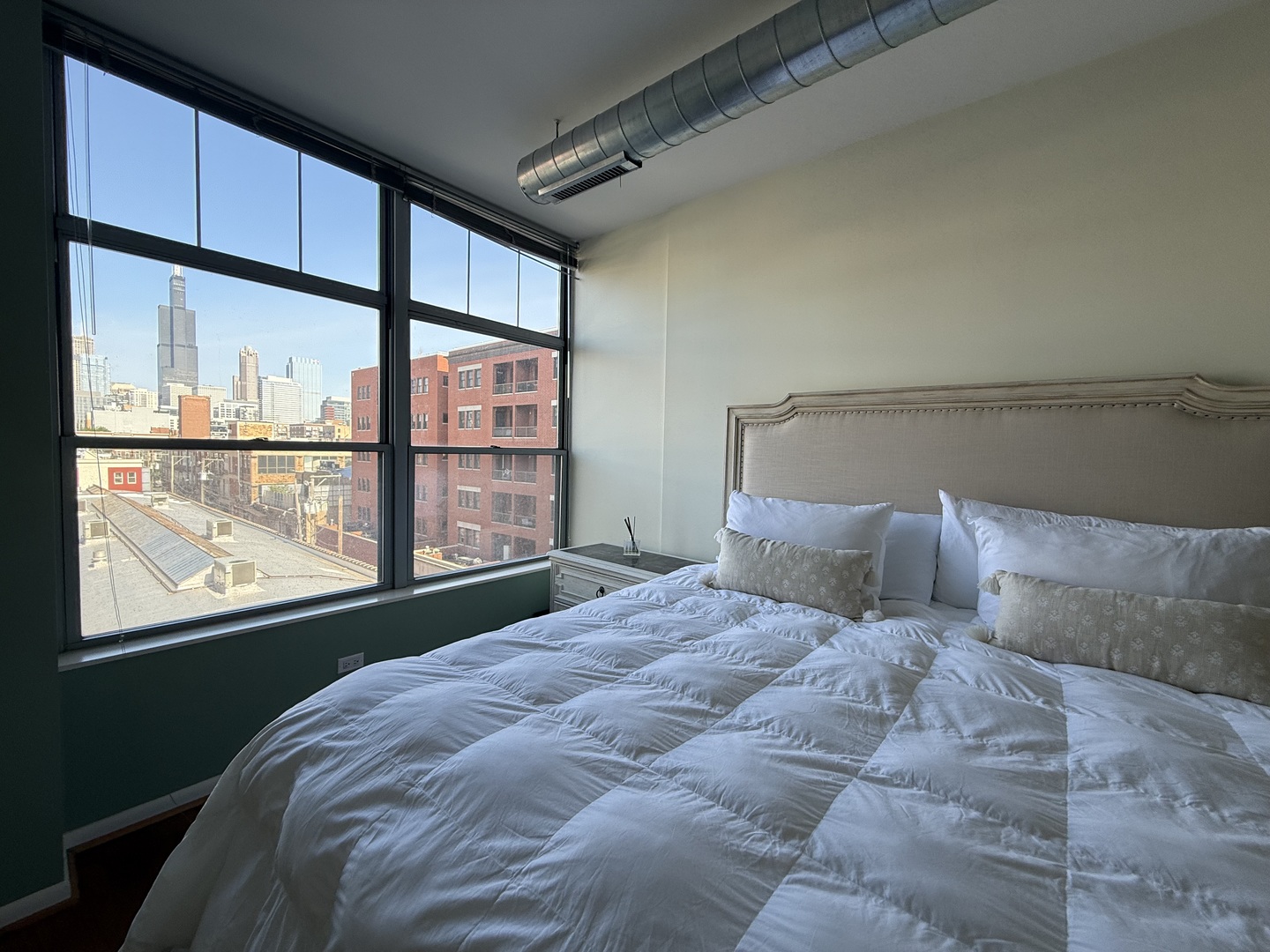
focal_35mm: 14
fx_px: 514
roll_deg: -1.1
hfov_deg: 102.1
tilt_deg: -2.5
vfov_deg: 85.7
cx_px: 635
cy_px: 476
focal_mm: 2.22
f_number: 2.2
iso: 64
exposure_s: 1/197
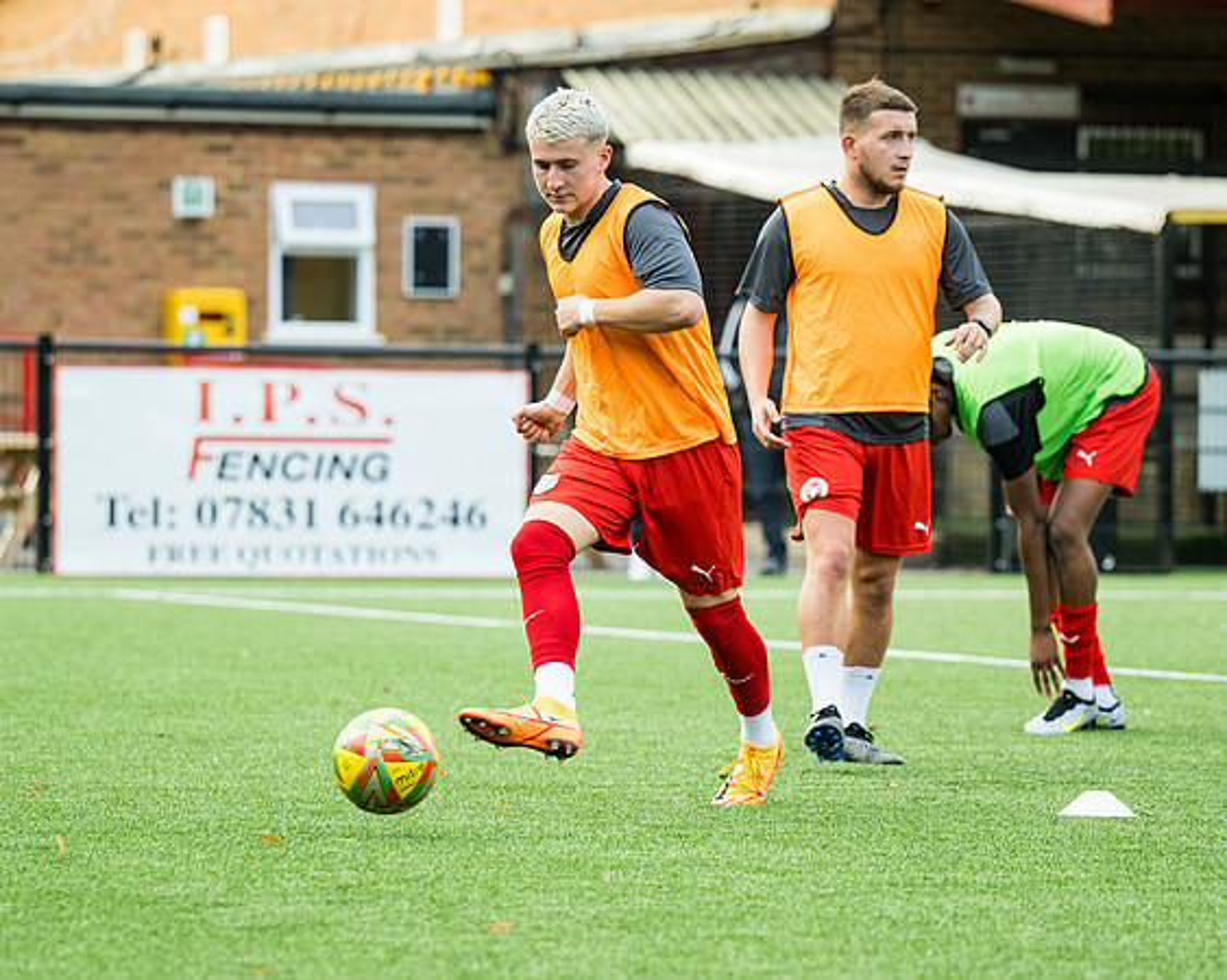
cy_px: 653
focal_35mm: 237
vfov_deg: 6.5
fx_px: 8588
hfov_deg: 8.2
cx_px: 548
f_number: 2.8
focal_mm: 130
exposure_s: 1/640
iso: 400
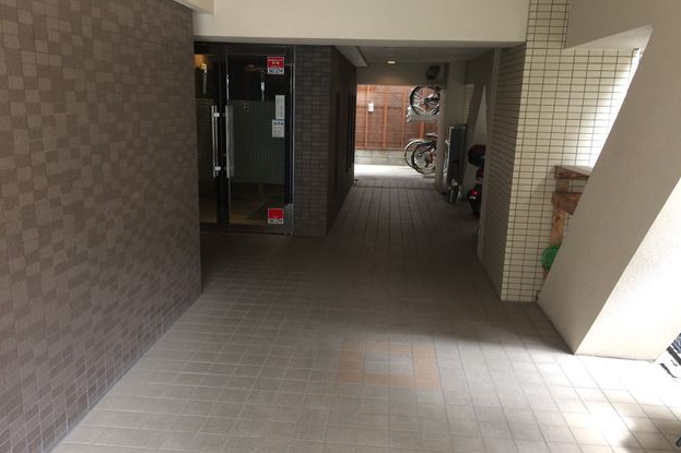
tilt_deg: -12.4
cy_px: 247
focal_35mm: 31
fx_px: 586
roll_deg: -0.6
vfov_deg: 42.3
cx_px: 340
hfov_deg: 60.3
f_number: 2.2
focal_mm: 4.15
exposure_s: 1/30
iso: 64
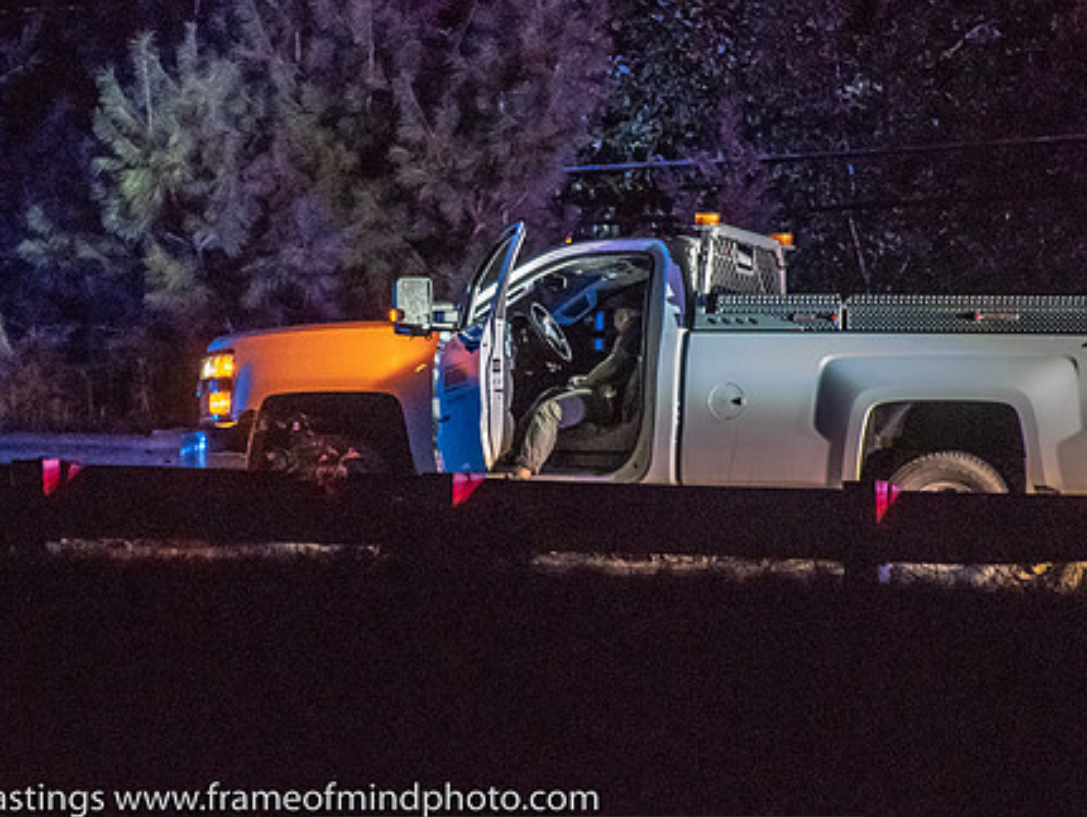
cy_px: 391
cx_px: 547
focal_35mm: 372
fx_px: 11688
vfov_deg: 4.0
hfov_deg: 5.3
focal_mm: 190
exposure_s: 1/80
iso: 16000
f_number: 5.6
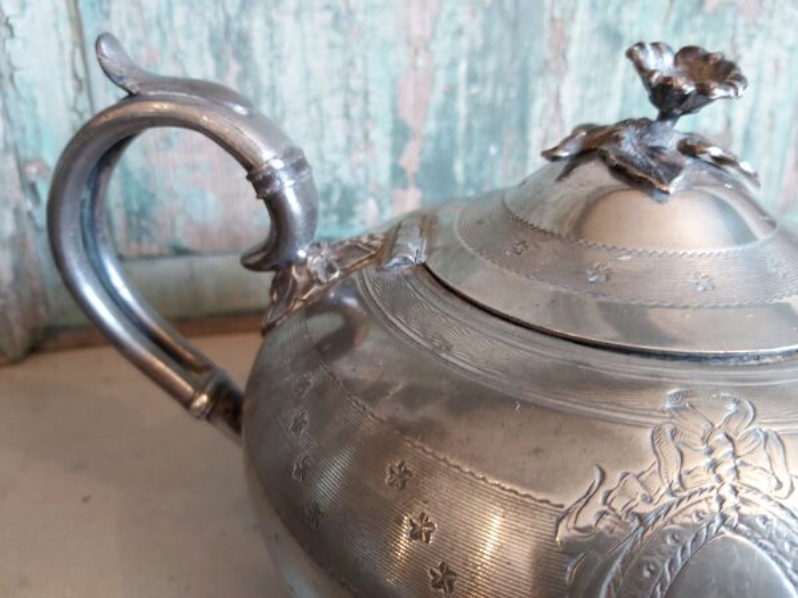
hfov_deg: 67.3
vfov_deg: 53.1
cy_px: 299
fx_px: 599
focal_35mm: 26
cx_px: 399
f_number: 1.7
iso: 200
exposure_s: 1/30
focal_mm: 3.92
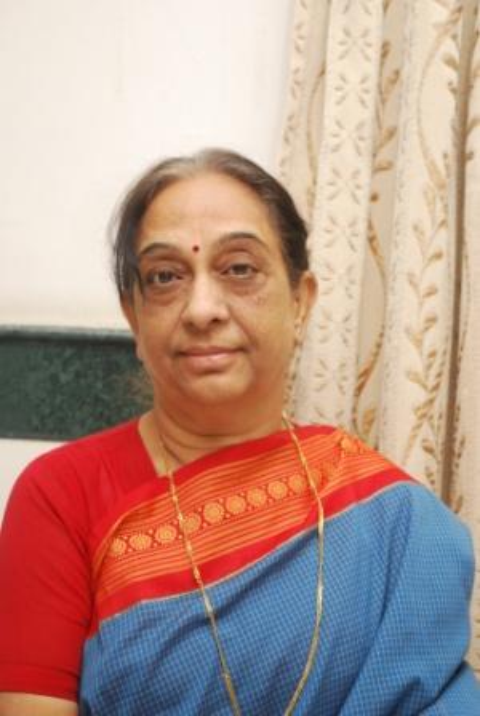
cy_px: 358
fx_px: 1645
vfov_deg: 24.6
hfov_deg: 16.6
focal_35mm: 82
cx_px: 240
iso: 800
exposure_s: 1/60
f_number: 5.6
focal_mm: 55
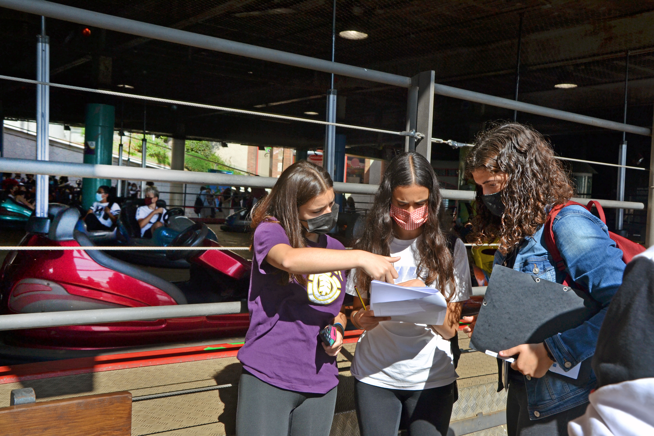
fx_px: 654
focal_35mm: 36
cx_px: 327
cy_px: 218
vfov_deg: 36.9
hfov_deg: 53.1
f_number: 7.1
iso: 100
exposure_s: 1/200
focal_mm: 24
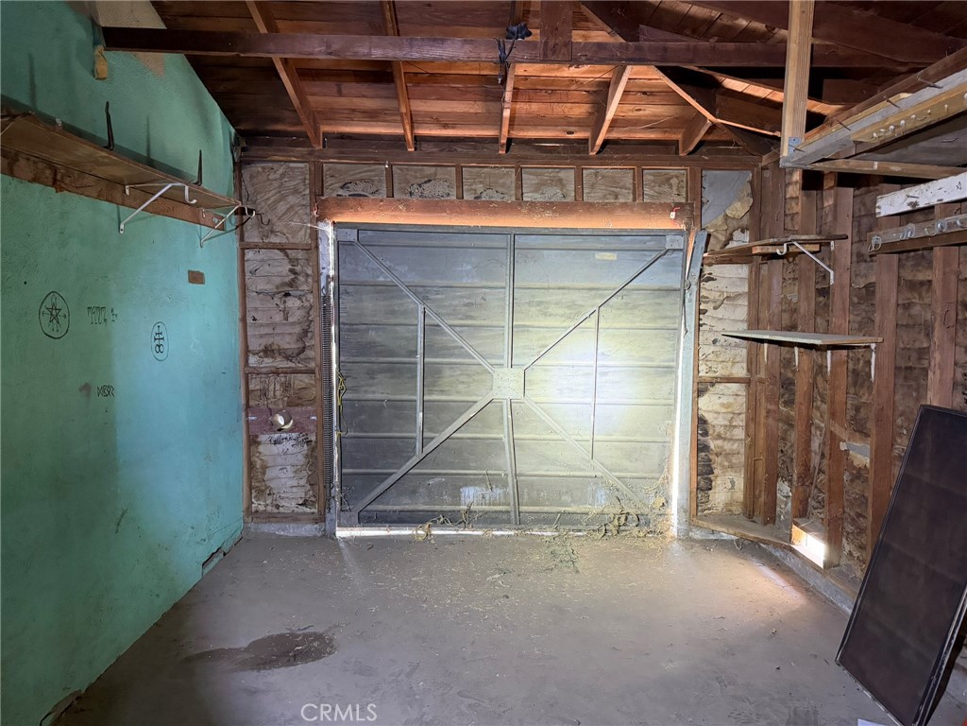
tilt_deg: -3.9
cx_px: 484
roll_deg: +0.1
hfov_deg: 71.6
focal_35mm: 24
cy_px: 363
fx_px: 670
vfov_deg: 56.8
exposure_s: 1/60
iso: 640
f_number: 1.78
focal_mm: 6.76
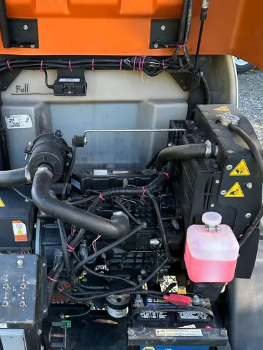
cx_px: 99
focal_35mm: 36
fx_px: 365
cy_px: 242
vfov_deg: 50.1
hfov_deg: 39.4
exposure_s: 1/146
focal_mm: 5.7
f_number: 1.5
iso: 64
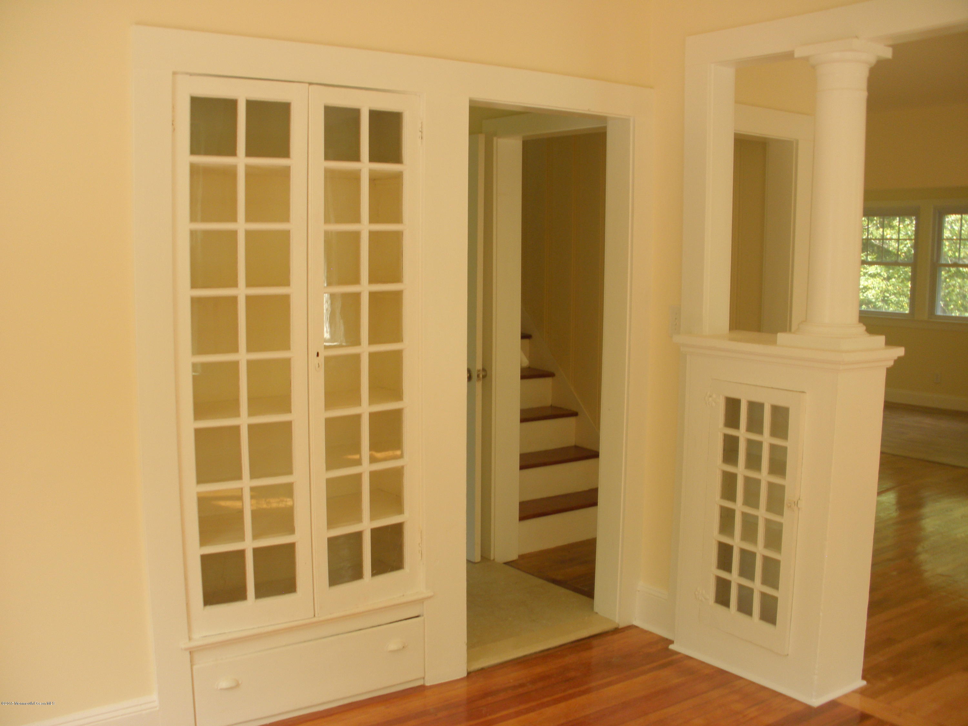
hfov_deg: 51.4
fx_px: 1007
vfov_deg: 39.7
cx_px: 484
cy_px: 363
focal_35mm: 36
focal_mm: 6.3
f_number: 3.5
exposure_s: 1/30
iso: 64
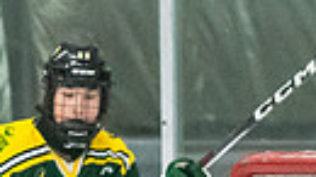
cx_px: 129
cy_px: 422
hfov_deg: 2.4
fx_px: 7647
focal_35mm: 913
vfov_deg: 1.3
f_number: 2.8
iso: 4000
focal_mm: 110
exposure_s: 1/800
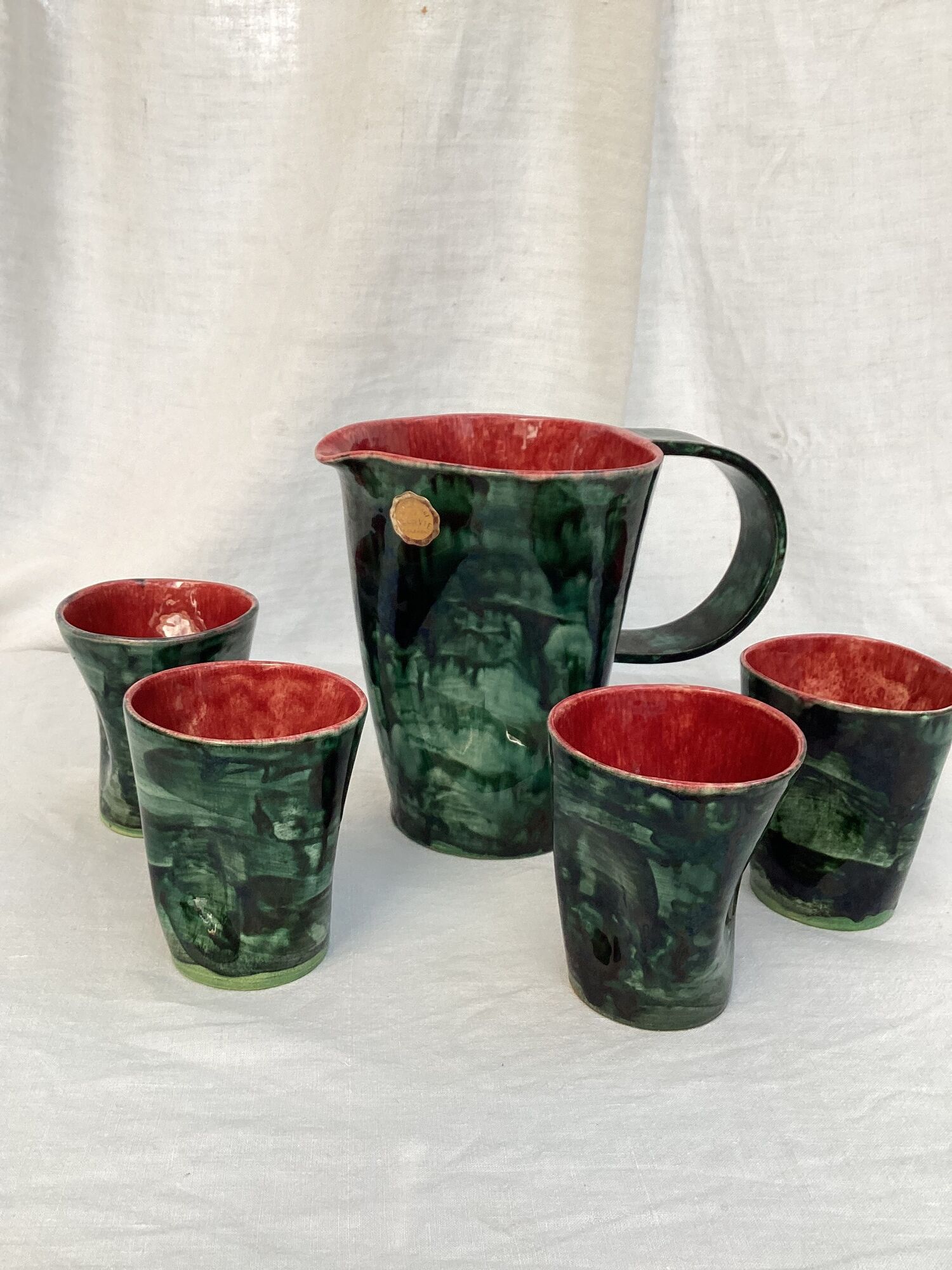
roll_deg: -0.7
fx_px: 1137
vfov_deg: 58.4
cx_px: 476
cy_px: 635
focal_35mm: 31
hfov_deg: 45.4
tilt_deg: -19.0
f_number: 2.4
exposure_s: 1/120
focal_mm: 3.3
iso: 50
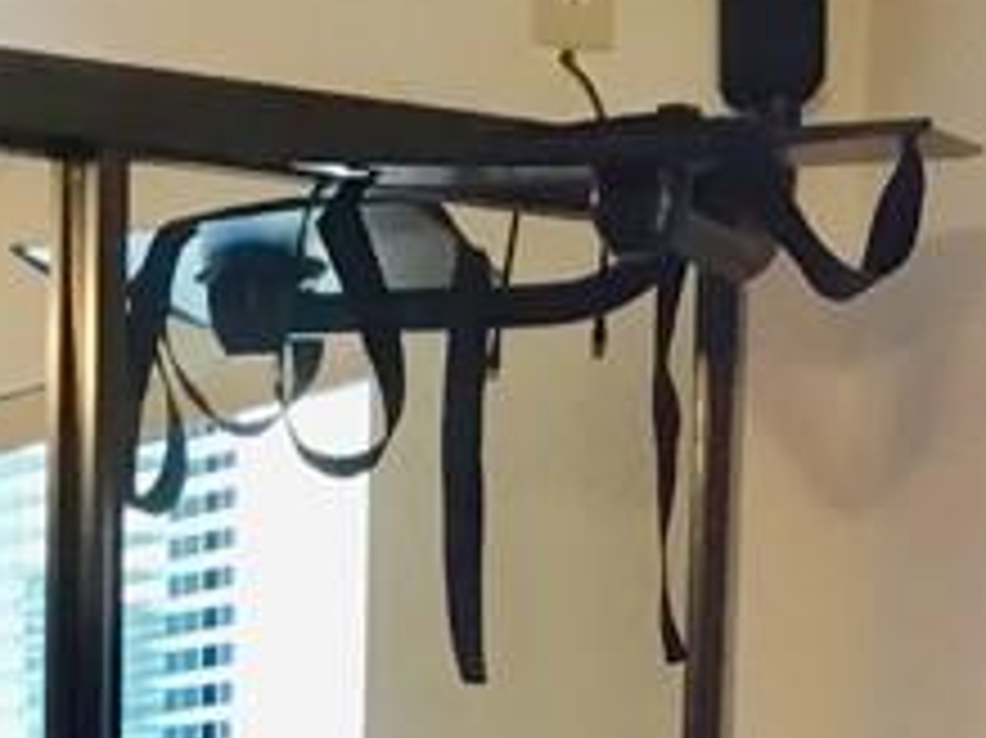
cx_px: 477
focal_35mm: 145
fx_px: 4128
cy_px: 1696
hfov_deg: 13.6
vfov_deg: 9.3
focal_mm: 3.3
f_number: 2.4
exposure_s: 1/30
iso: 64
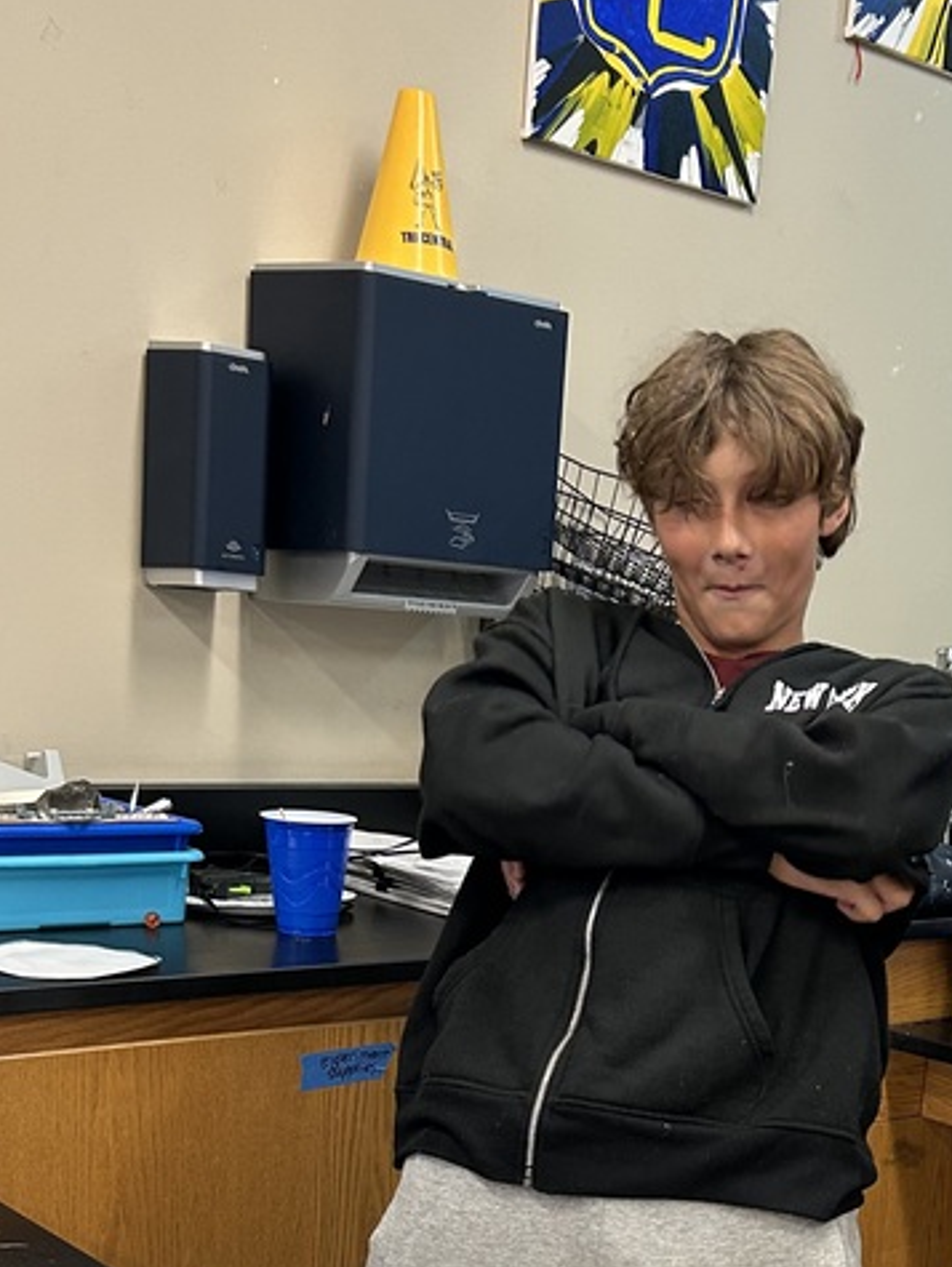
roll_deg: -5.1
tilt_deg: -14.8
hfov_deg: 25.9
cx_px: 680
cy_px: 1139
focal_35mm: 56
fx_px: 2051
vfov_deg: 32.6
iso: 160
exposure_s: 1/60
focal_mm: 5.7
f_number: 1.5
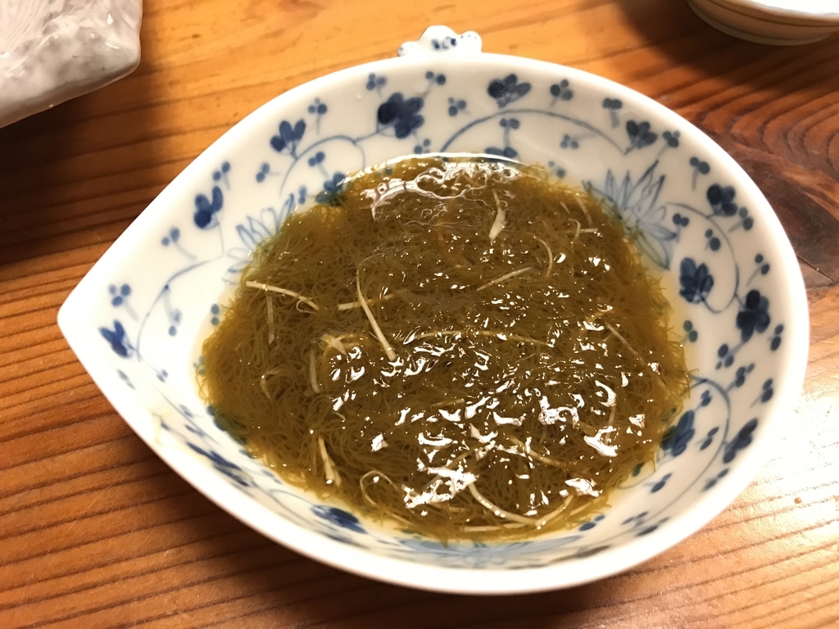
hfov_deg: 63.4
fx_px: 679
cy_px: 314
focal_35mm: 28
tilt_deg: -55.3
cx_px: 420
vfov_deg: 49.7
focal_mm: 3.99
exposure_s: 1/9
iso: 100
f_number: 1.8
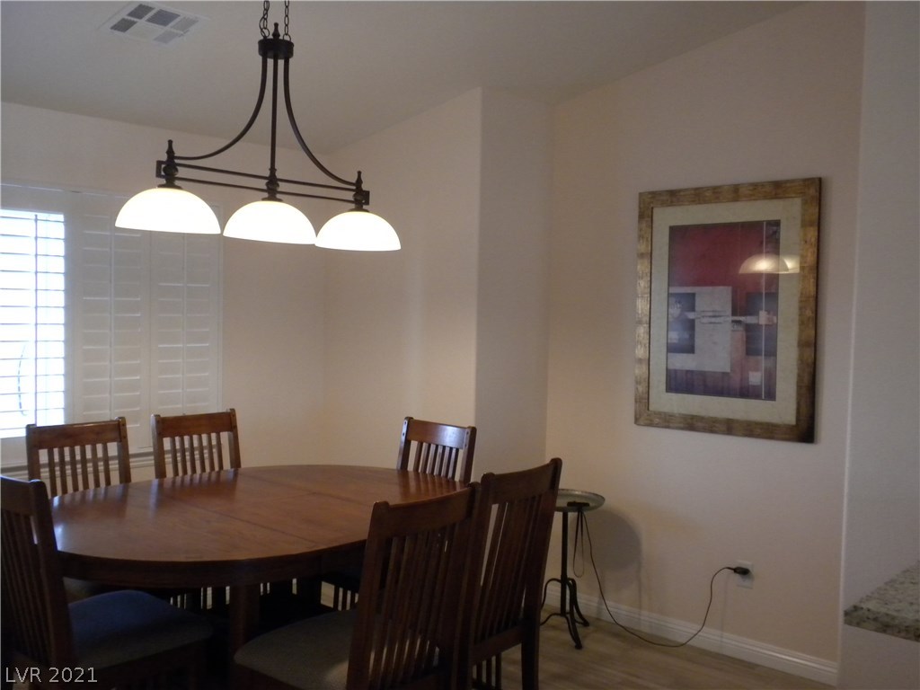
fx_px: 983
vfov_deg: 38.7
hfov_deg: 50.1
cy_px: 345
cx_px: 460
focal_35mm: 37
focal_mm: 6.6
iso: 400
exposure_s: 1/60.6
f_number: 3.5
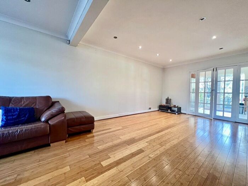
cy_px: 93
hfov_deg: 106.2
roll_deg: -0.6
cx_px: 124
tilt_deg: -1.2
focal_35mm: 13
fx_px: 93
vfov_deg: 89.9
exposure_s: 1/50
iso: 200
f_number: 1.8
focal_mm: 1.57
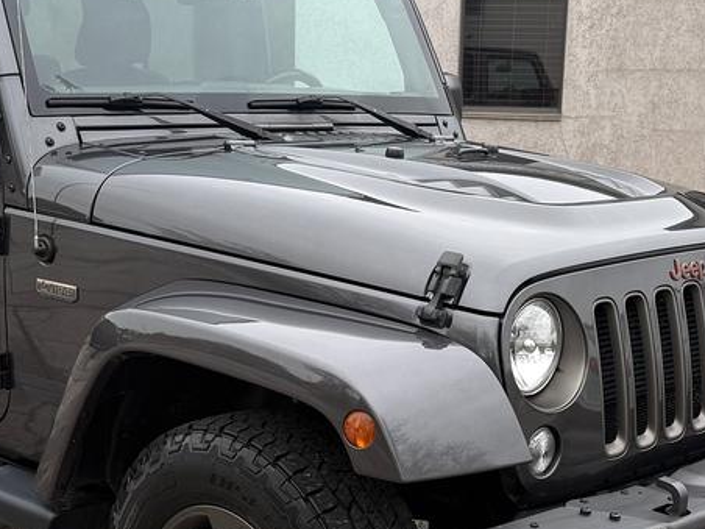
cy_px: 428
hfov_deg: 28.5
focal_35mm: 68
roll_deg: -2.1
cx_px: 399
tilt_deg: -13.8
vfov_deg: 21.3
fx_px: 1385
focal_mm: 6.76
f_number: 1.78
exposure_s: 1/521
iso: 80
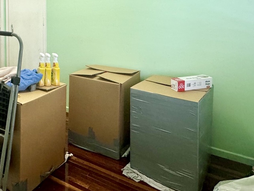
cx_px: 86
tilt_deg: -2.4
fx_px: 242
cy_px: 27
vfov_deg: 40.4
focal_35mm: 33
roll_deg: +1.1
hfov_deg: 54.3
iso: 250
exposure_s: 1/100
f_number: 2.2
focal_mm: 2.22
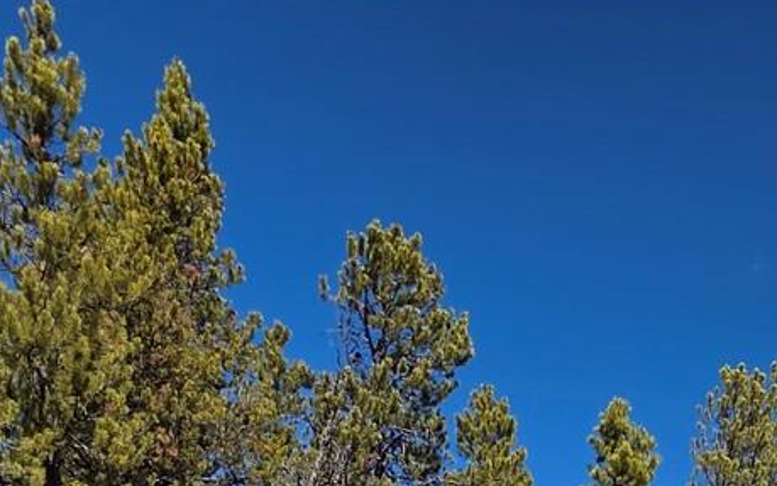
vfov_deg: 18.6
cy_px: 948
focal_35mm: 48
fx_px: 1017
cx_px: 648
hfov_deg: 39.7
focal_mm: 2.2
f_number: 1.9
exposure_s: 1/2650
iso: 40
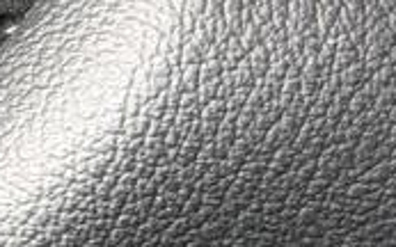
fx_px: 4067
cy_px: -9
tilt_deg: -28.2
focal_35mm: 377
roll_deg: -1.9
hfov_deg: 5.2
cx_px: -870
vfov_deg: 3.5
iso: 100
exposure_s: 1/97
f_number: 1.78
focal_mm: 6.76
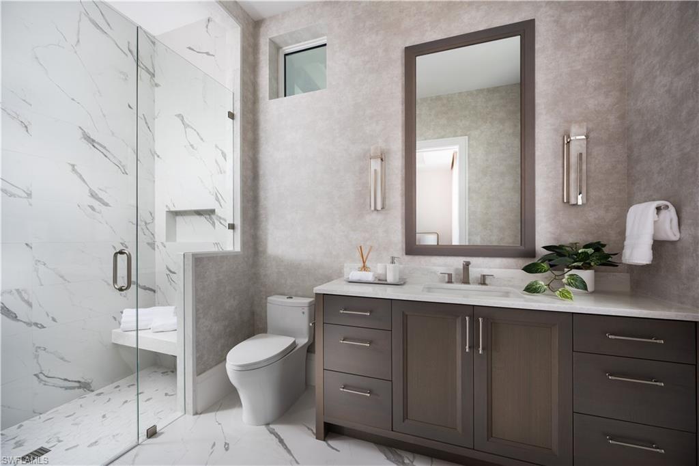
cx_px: 350
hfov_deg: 104.3
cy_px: 233
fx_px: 272
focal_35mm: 14
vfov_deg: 81.2
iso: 160
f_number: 8
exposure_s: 1/4
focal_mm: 14
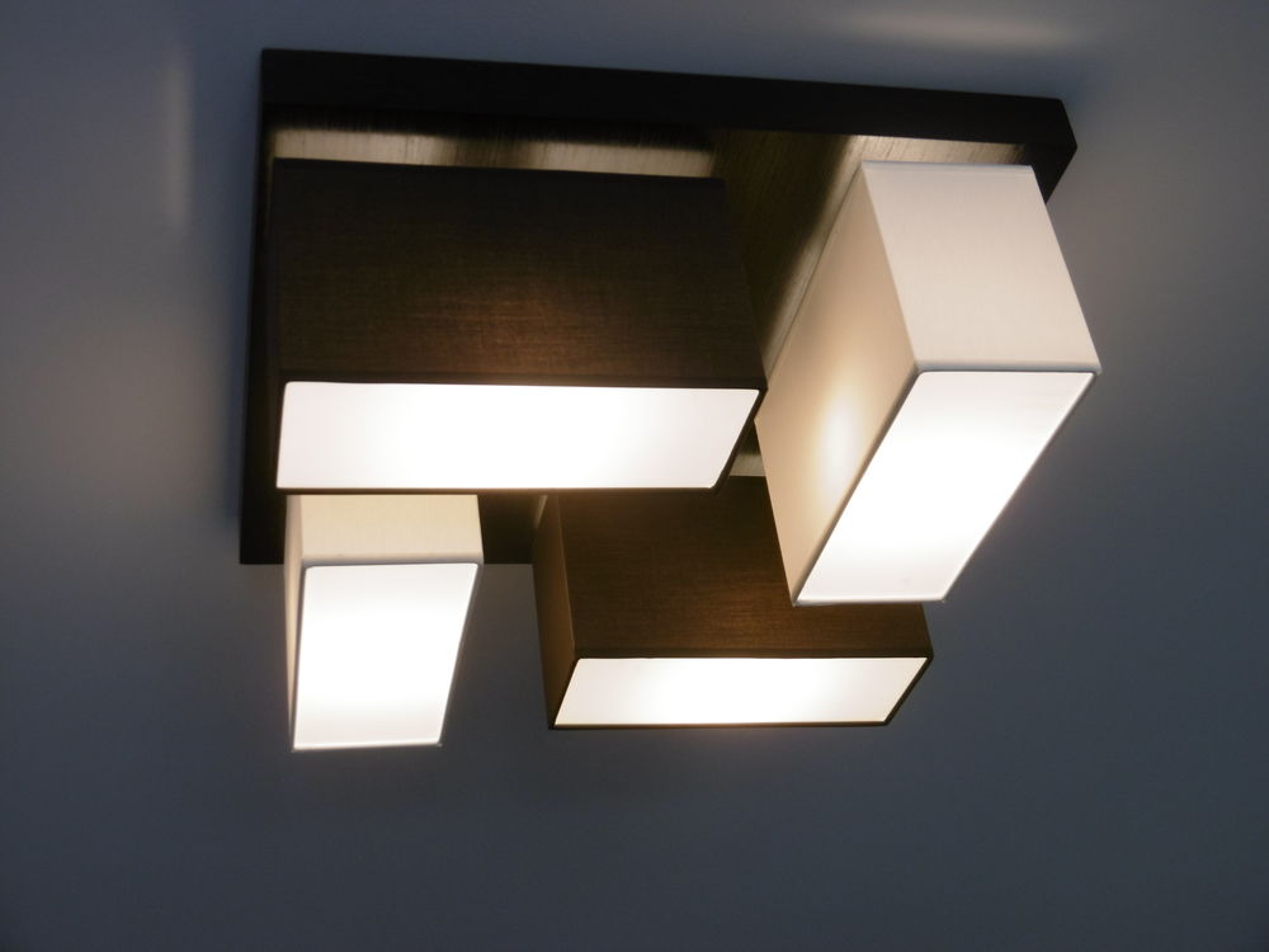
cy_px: 476
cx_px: 634
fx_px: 1870
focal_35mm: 51
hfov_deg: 37.5
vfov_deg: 28.6
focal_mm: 9.2
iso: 100
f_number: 4
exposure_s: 1/60
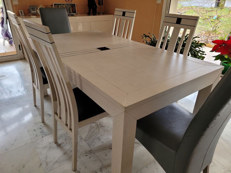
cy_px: 86
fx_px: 174
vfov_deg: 53.1
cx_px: 116
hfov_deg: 67.3
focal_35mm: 26
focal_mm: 5.4
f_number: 1.8
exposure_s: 1/100
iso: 250
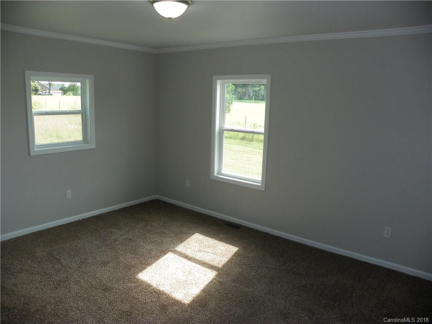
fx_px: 324
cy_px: 162
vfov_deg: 53.1
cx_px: 216
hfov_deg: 67.3
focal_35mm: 26
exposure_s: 1/125
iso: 80
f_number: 2.8
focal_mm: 4.6
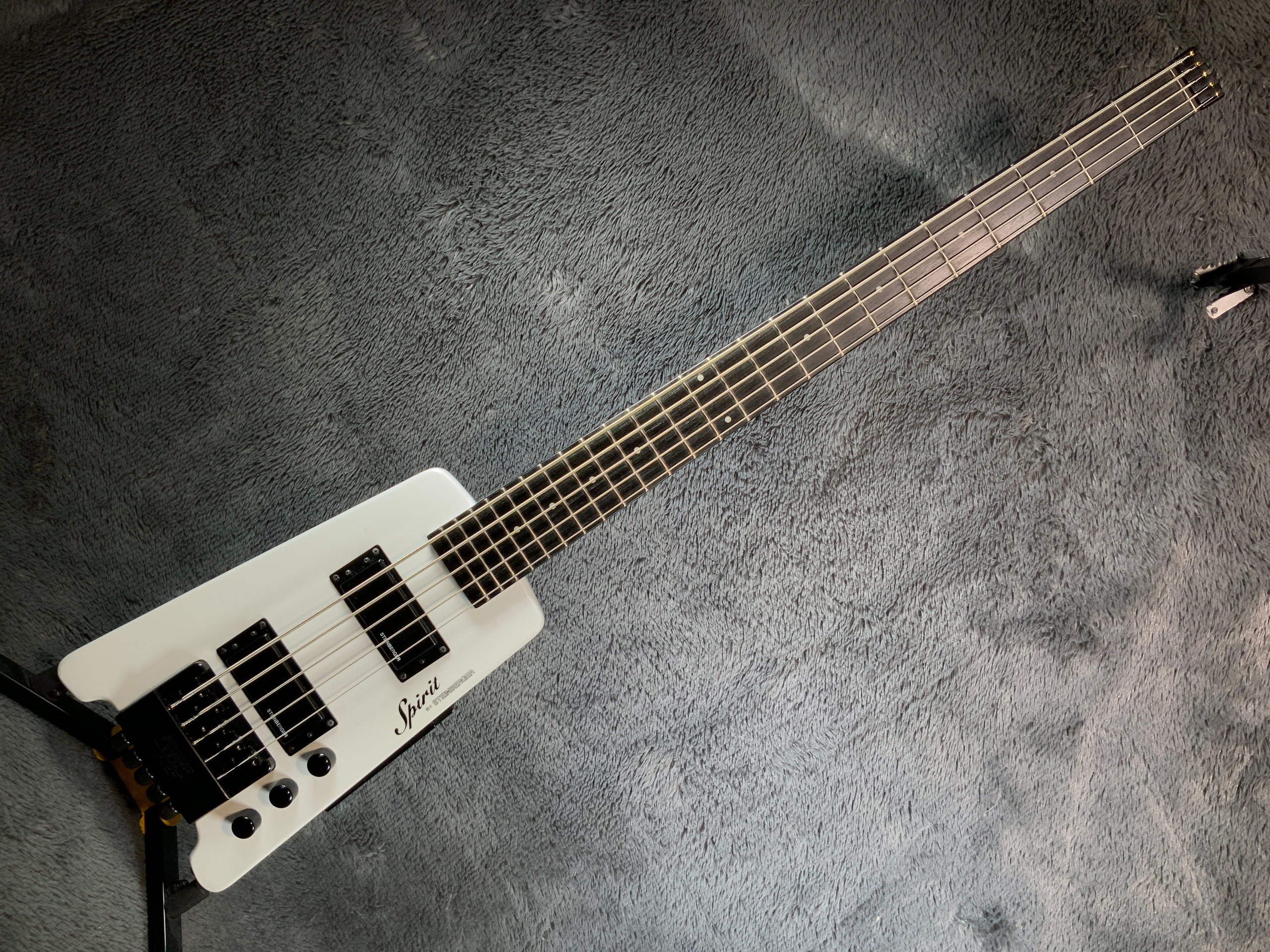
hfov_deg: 61.7
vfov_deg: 48.2
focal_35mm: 29
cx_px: 635
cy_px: 476
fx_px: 1064
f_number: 1.8
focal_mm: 3
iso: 20
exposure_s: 1/104
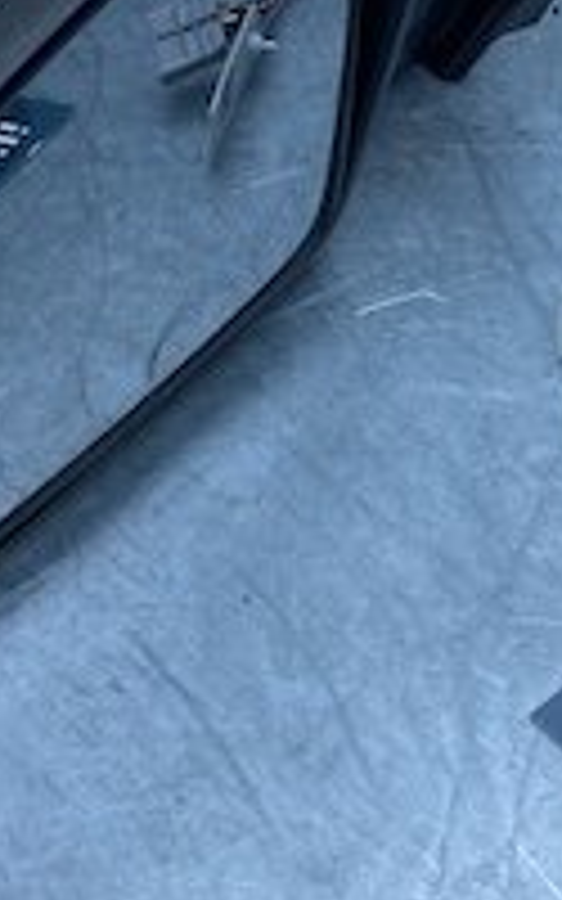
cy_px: 234
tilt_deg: -45.4
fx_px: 2157
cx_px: 261
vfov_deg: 23.3
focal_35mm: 88
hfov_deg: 14.8
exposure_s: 1/1135
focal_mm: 4.25
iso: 32
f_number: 1.8
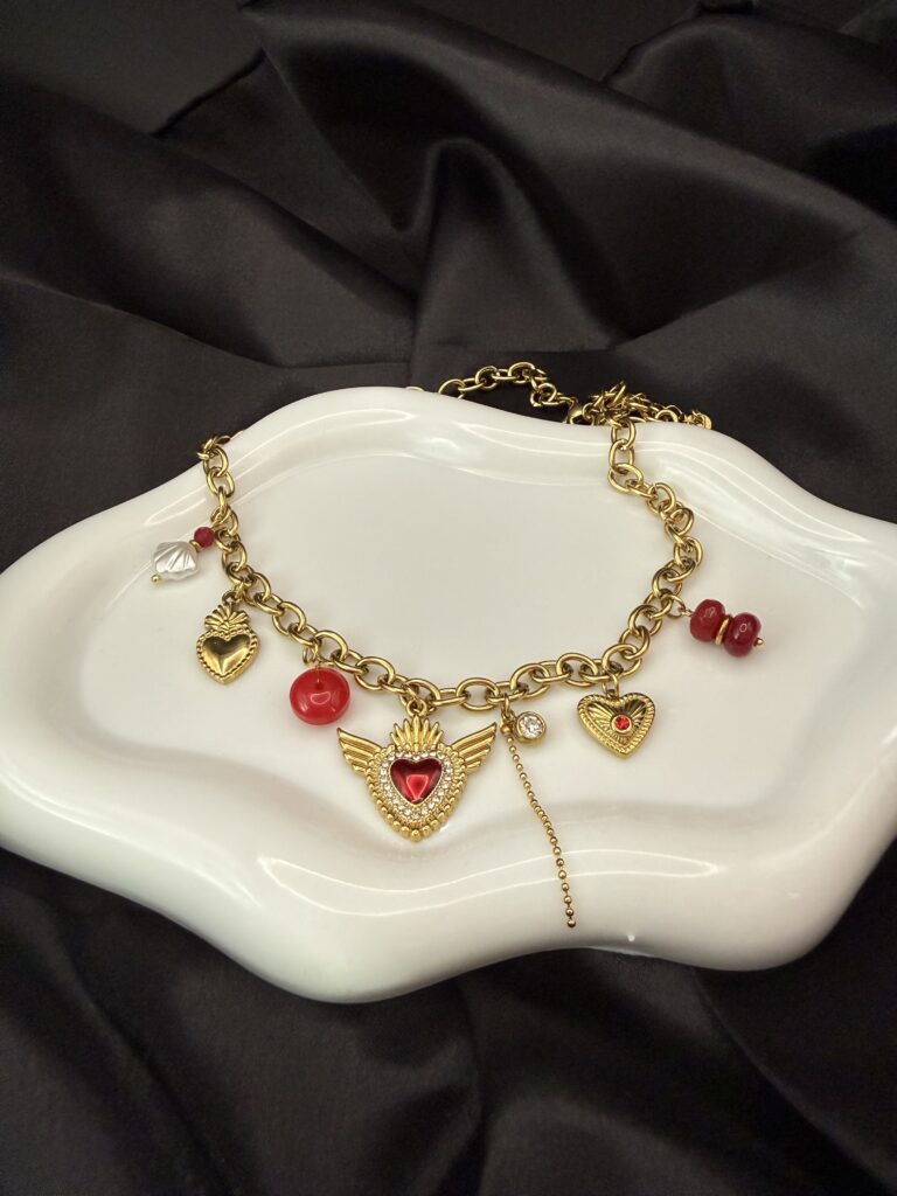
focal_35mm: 24
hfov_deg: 56.8
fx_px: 829
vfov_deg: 71.6
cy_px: 598
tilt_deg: -46.9
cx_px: 448
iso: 160
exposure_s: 1/100
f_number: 2.2
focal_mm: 2.22
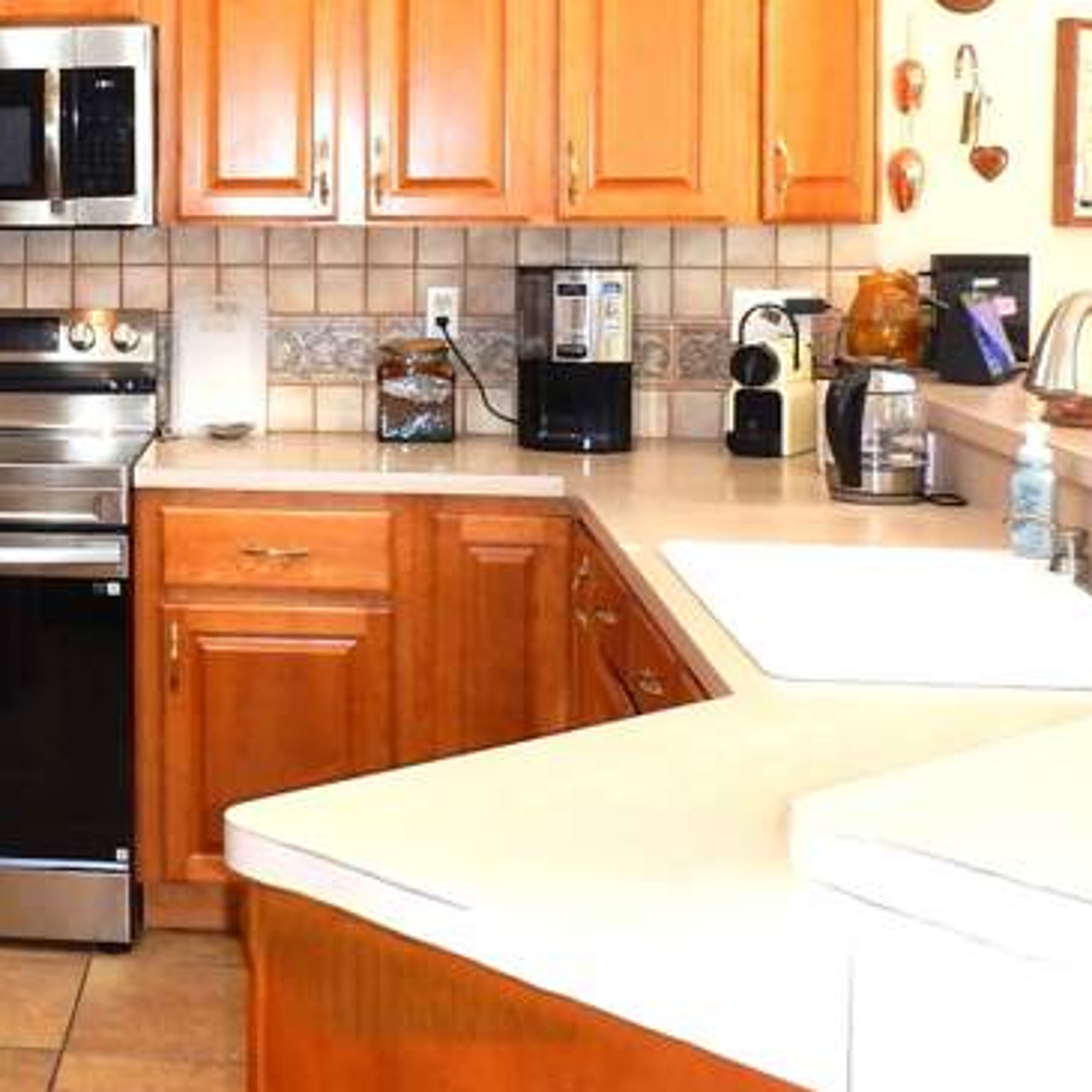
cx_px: -27
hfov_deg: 26.9
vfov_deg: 28.0
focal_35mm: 60
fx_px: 2141
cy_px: 224
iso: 220
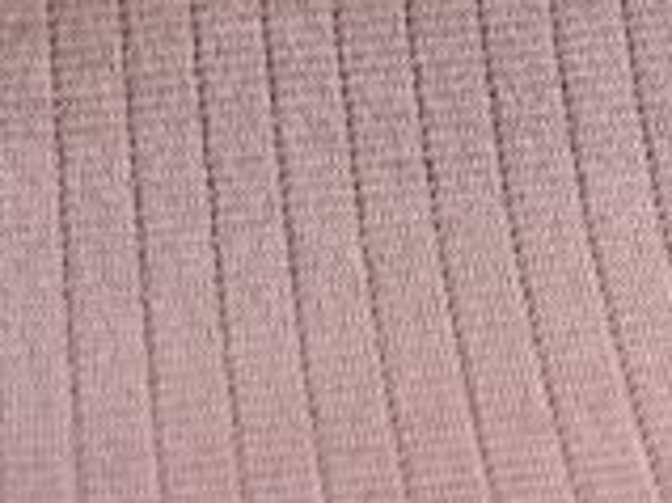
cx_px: 106
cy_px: -385
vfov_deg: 13.2
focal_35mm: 102
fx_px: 1979
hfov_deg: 19.0
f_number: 2
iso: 250
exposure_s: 1/50
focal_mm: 6.98
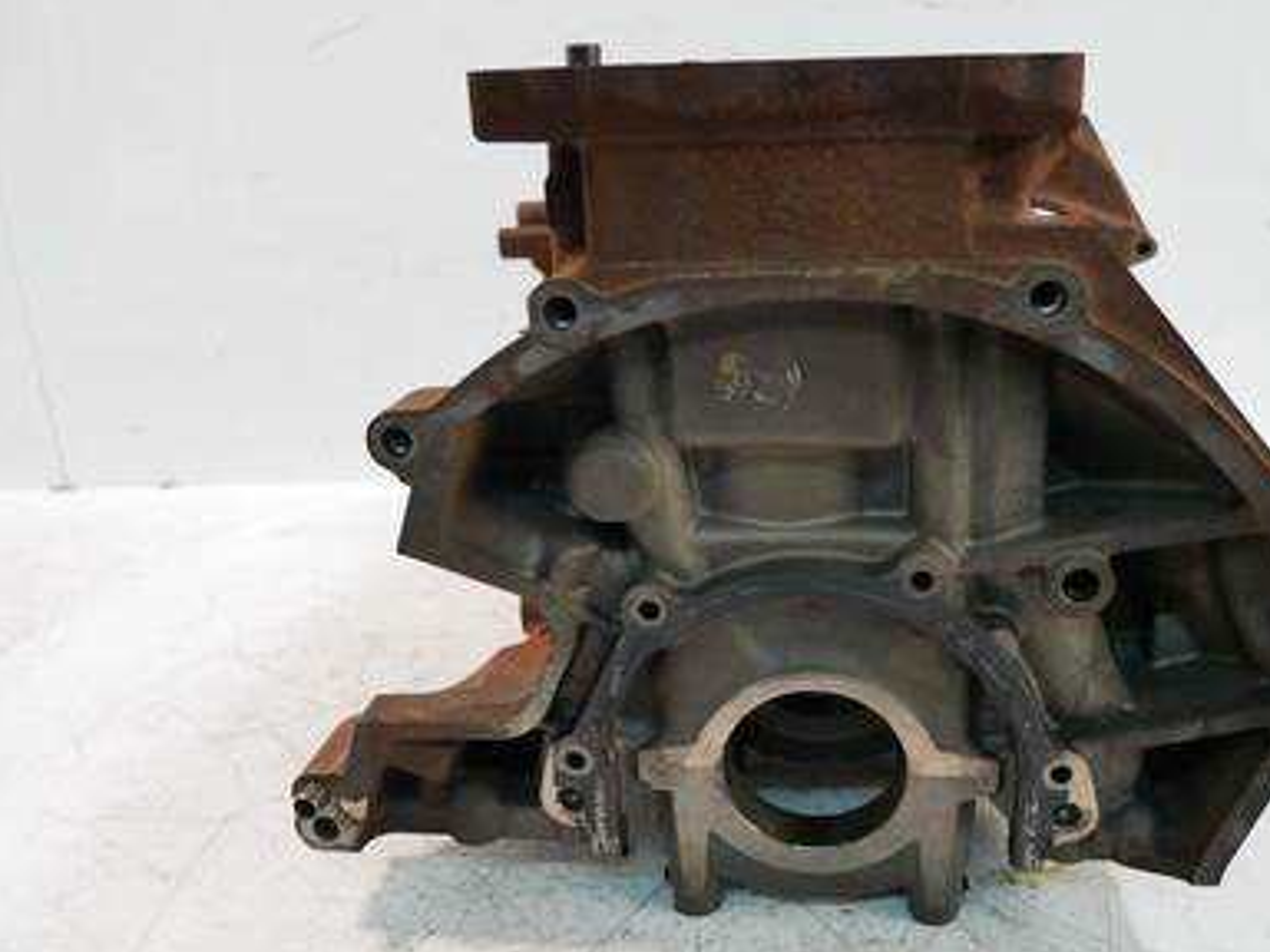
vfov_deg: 46.8
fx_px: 1101
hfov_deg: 59.7
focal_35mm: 30
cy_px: 502
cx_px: 731
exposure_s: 1/125
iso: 1600
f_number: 3.5
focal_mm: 12
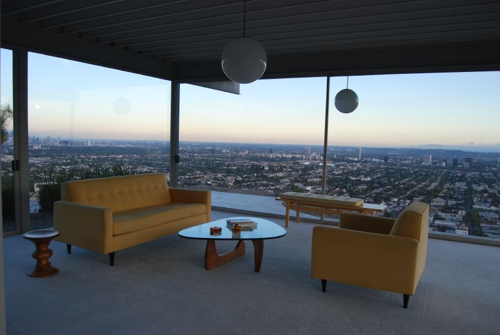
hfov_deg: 67.3
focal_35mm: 27
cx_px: 250
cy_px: 168
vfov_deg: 48.0
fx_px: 375
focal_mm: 18
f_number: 5
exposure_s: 1/100
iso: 200
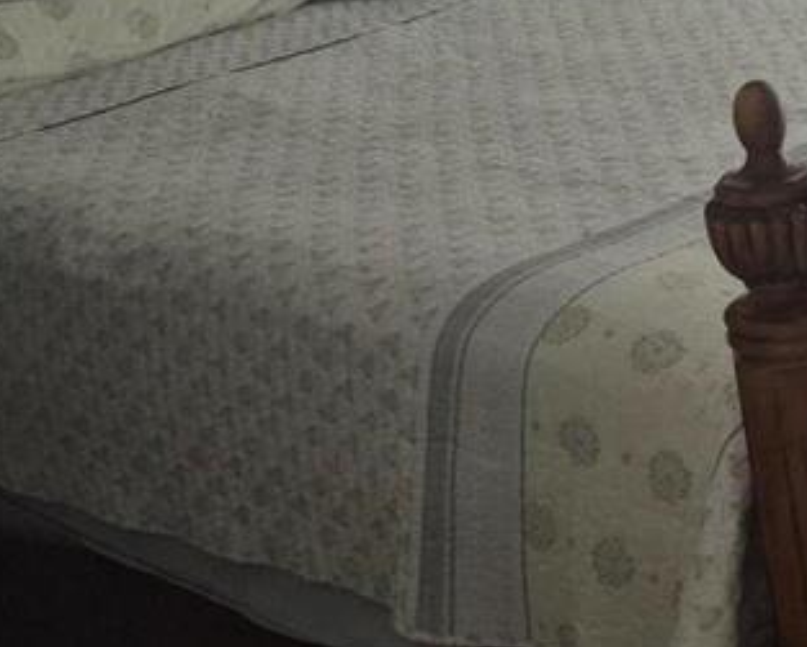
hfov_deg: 20.3
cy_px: 162
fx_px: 2056
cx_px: 1060
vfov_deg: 17.8
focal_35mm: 86
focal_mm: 5.4
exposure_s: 1/120
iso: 500
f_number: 1.8
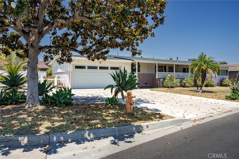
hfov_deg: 63.7
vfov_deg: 44.9
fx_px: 192
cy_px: 80
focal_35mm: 29
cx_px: 120
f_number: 16
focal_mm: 29
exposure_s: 1/200
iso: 400
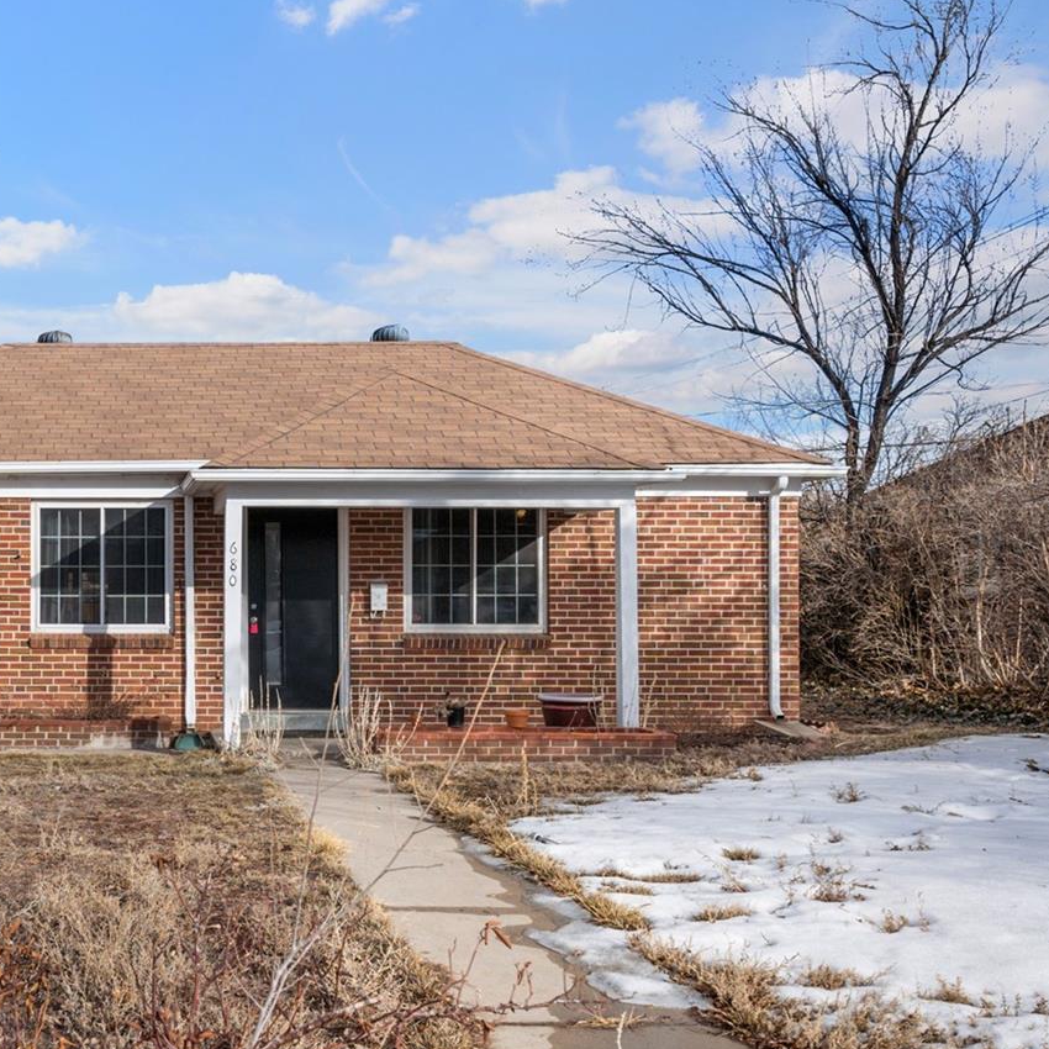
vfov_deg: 41.8
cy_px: 595
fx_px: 1371
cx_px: 80
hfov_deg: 38.6
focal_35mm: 40
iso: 200
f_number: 7.1
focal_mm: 17
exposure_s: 1/640
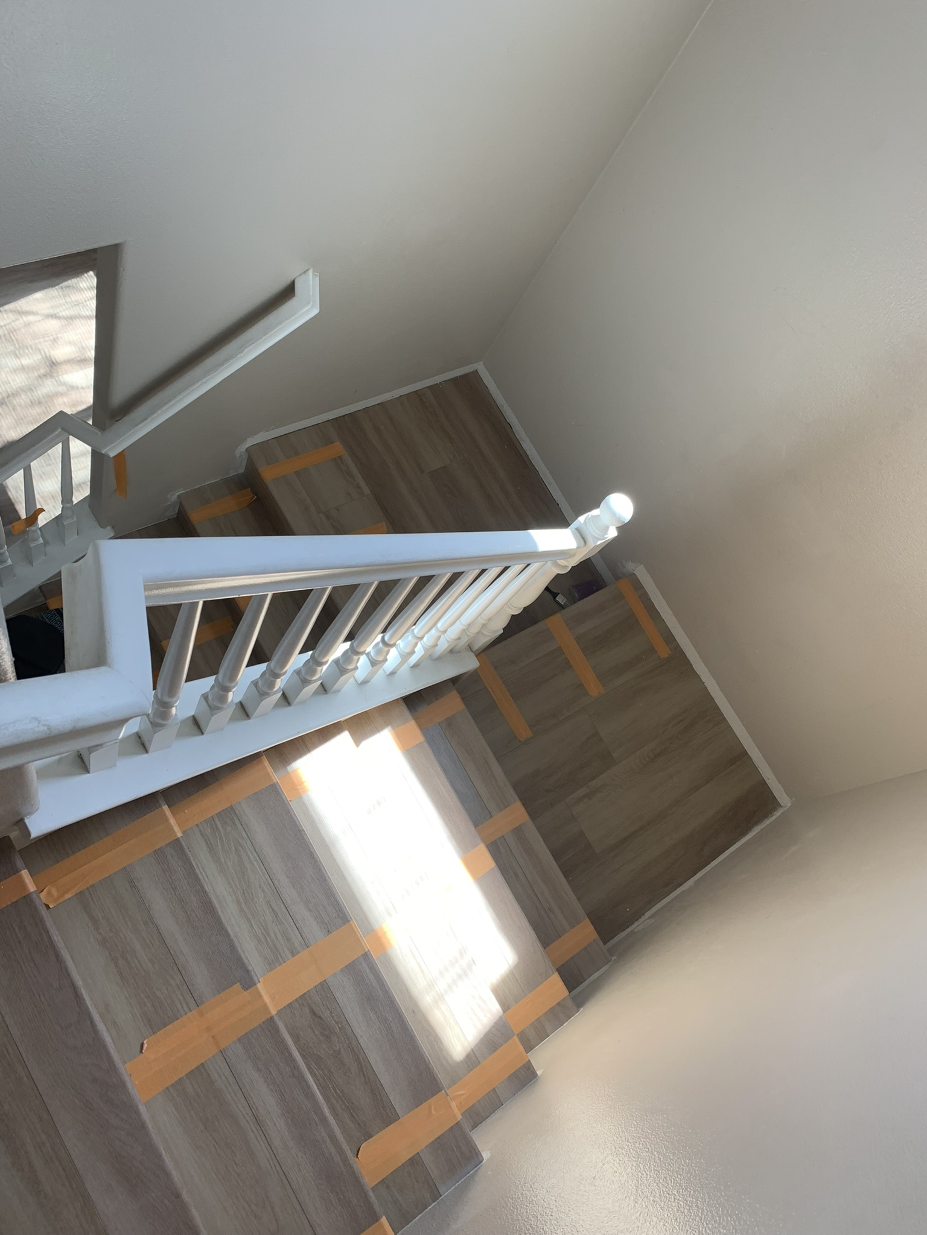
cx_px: 464
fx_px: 928
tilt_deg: -60.8
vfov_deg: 67.3
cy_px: 618
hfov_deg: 53.1
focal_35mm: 26
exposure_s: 1/121
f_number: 1.8
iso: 50
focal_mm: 4.25
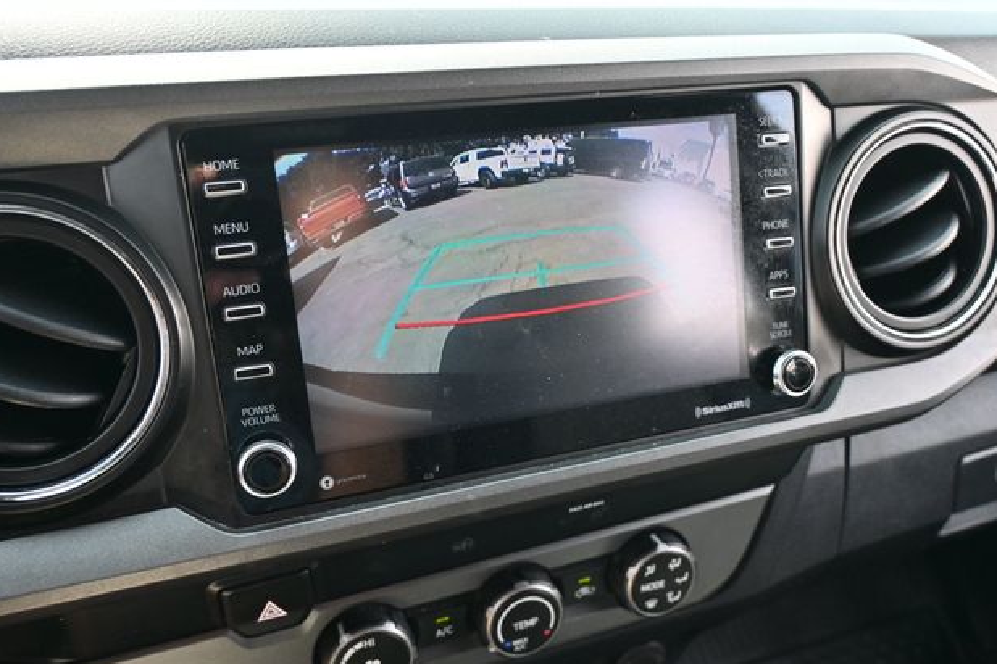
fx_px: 838
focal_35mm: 30
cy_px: 329
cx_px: 511
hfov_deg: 61.5
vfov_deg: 43.3
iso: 450
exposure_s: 1/125
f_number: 3.8
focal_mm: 19.5
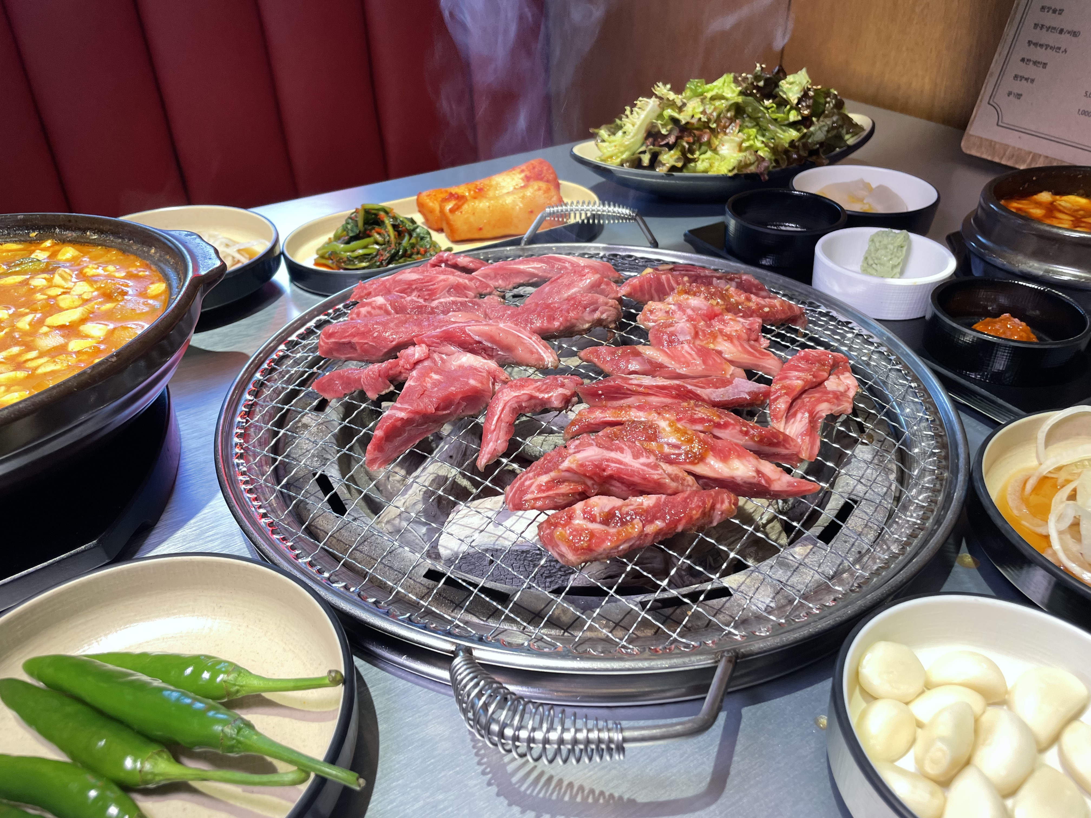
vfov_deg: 53.1
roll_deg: +0.5
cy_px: 409
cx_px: 546
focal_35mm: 26
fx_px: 819
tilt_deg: -34.1
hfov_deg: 67.3
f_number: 1.6
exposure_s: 1/60
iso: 80
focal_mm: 4.2
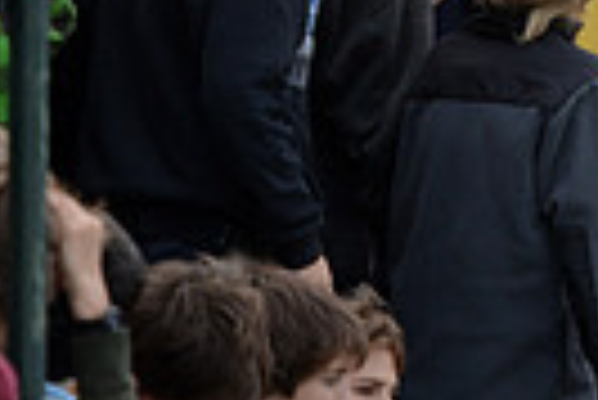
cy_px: -375
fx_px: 15964
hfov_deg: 2.1
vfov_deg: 1.4
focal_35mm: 960
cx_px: 665
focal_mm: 220
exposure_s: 1/500
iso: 500
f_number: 4
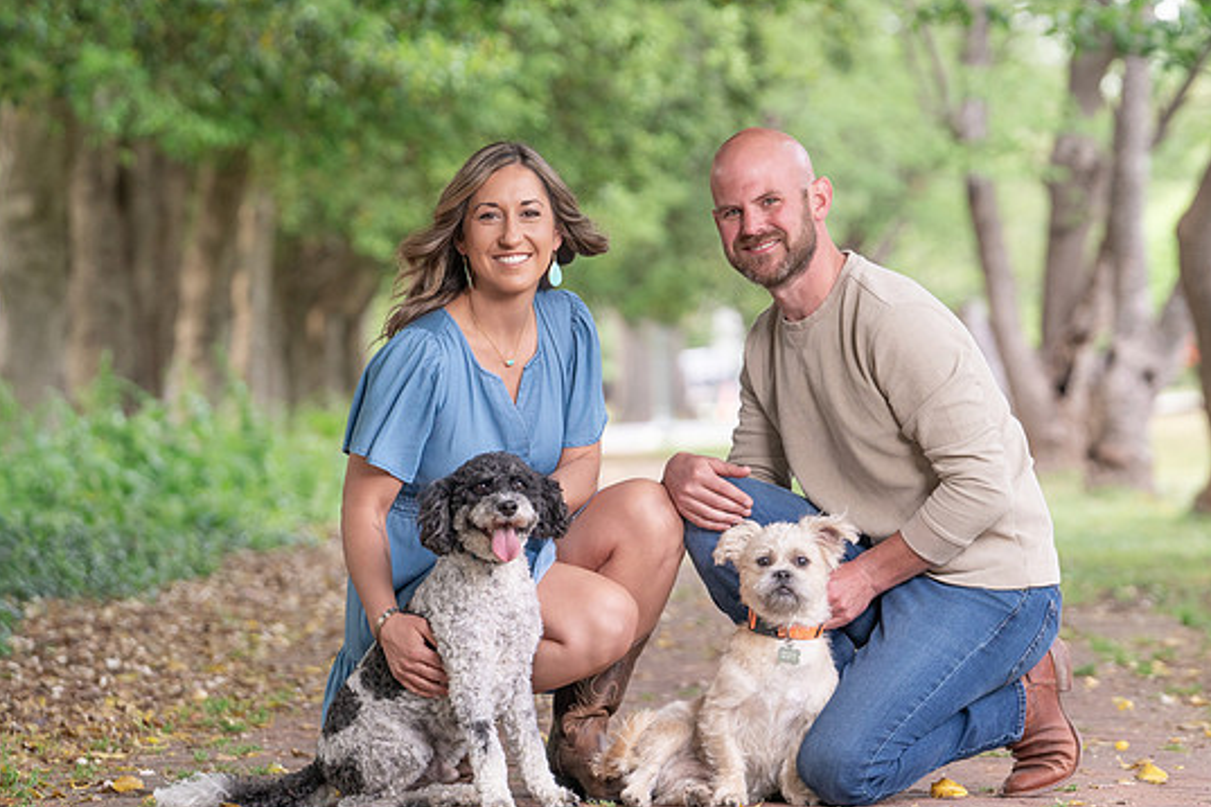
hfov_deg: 9.5
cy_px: 425
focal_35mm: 216
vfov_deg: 6.4
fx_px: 7265
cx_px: 647
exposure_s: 1/125
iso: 800
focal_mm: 200
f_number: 5.6
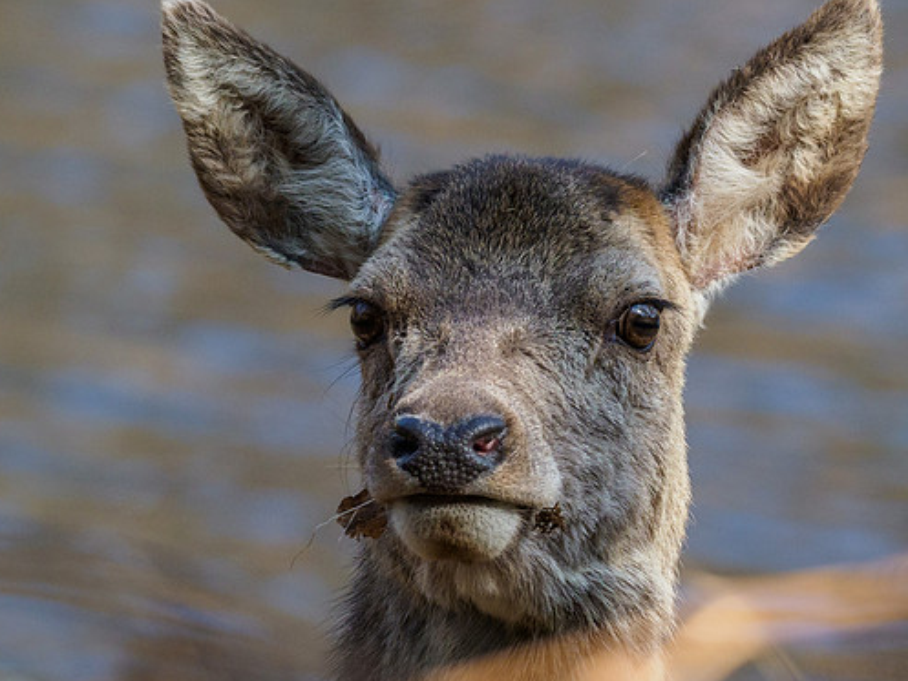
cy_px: 282
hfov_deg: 1.7
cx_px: 459
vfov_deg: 1.3
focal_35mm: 1155
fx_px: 30304
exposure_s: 1/1000
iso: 640
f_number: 4
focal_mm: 300
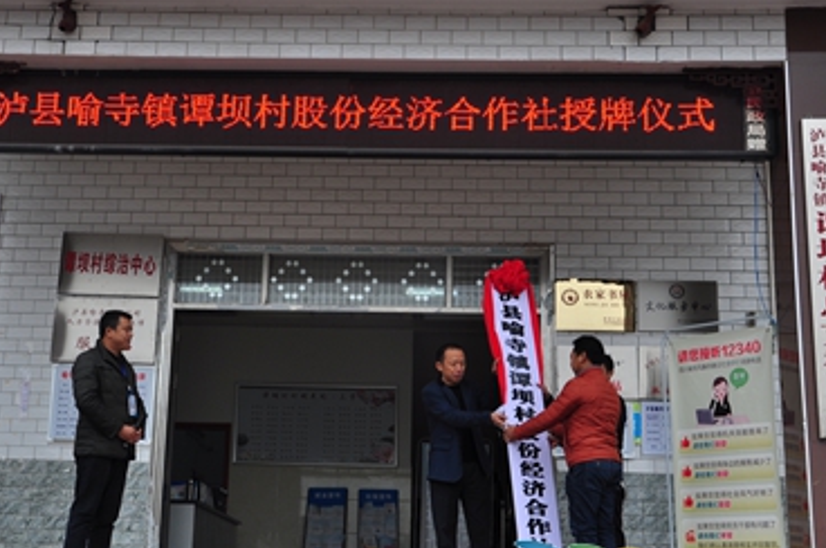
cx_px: 355
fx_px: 1214
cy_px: 319
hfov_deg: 37.5
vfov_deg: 25.4
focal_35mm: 53
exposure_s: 1/125
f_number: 5.6
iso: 200
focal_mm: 26
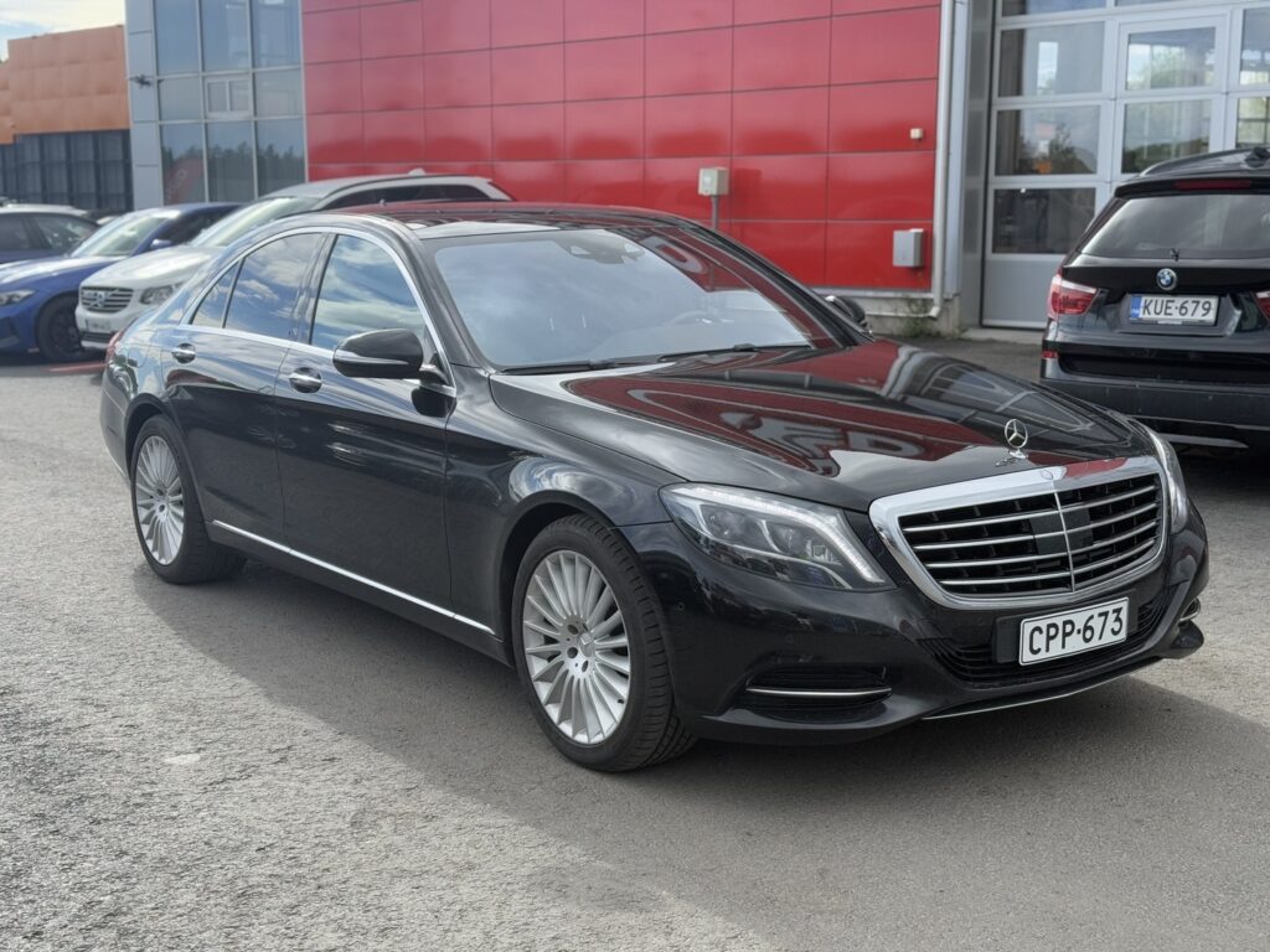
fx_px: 1761
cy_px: 476
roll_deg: -1.3
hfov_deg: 39.7
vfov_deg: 30.3
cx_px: 635
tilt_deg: -9.7
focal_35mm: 48
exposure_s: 1/1330
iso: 64
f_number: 1.78
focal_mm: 6.76
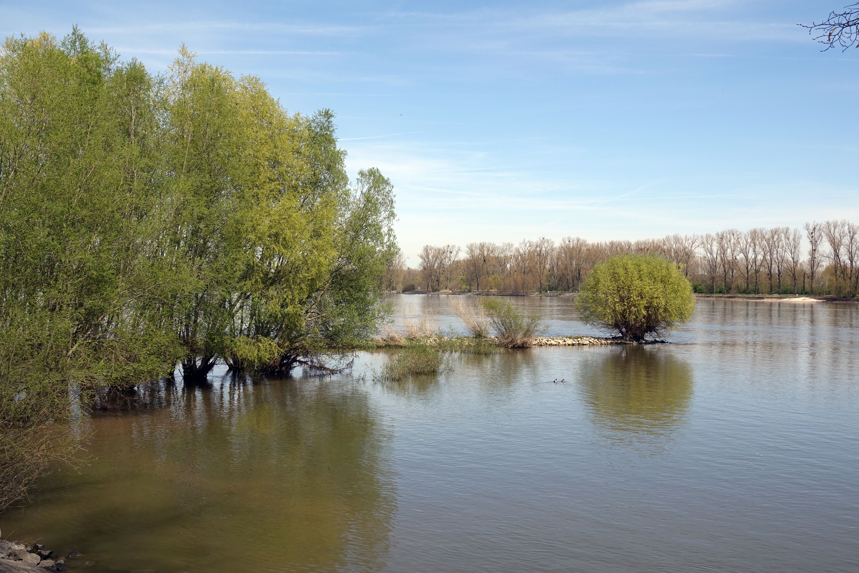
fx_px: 859
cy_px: 286
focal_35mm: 36
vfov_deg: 36.9
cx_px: 430
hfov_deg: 53.1
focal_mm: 13.3
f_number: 4.5
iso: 100
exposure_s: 1/1000
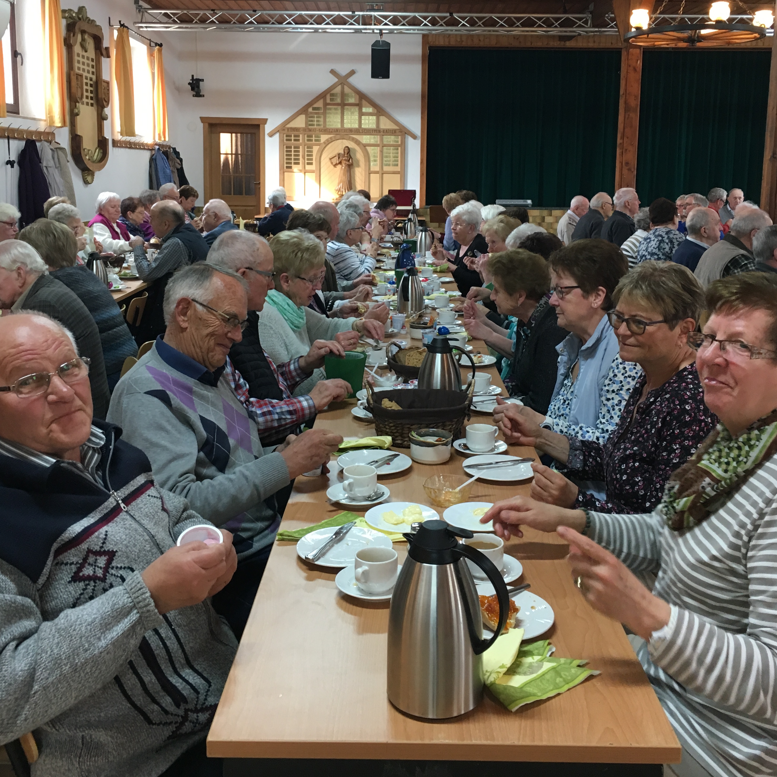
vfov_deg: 46.8
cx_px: 393
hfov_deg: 47.2
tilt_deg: -7.1
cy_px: 286
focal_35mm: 35
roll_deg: +0.1
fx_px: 889
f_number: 2.2
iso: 125
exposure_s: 1/33
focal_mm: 4.15
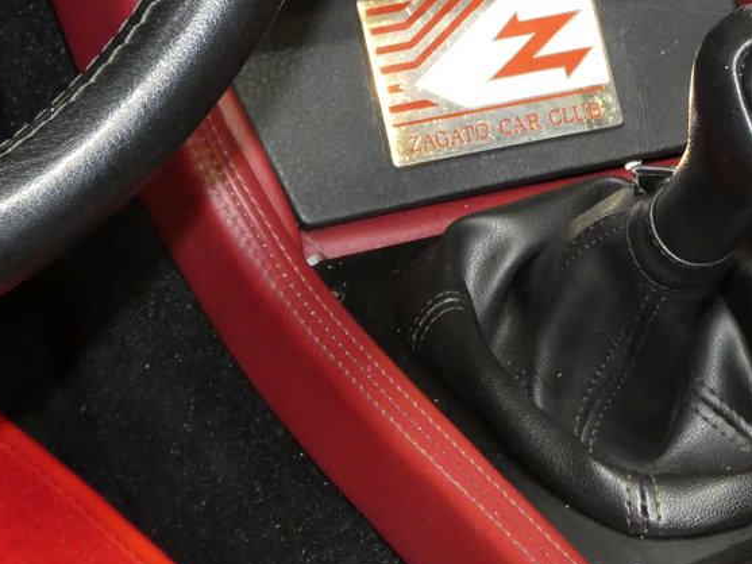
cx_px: 540
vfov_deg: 8.7
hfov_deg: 11.5
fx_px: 3716
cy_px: 86
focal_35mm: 171
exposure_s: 1/60
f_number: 4.7
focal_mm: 16.6
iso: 800
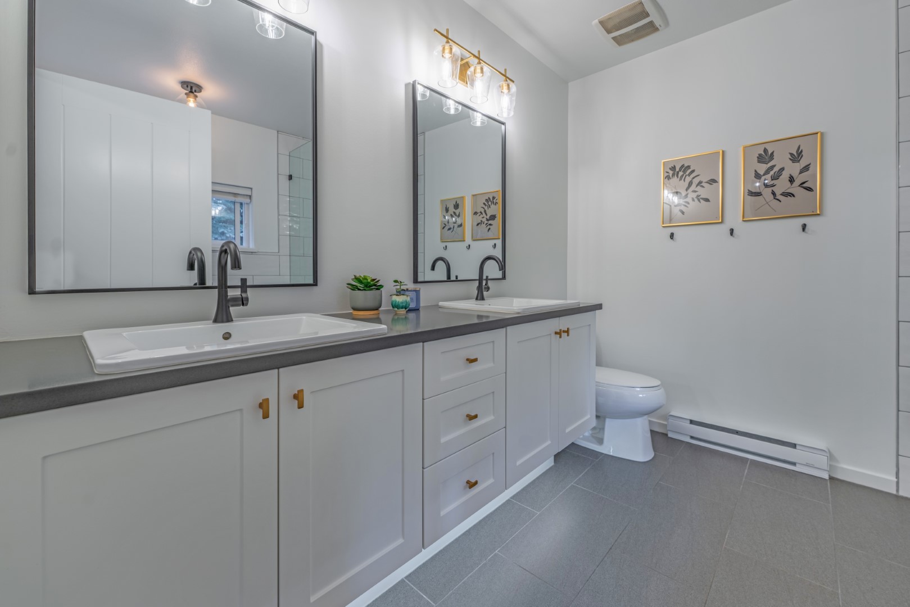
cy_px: 304
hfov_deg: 104.2
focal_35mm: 14
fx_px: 354
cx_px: 455
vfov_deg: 81.2
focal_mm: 14
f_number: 6.3
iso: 100
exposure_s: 1/50
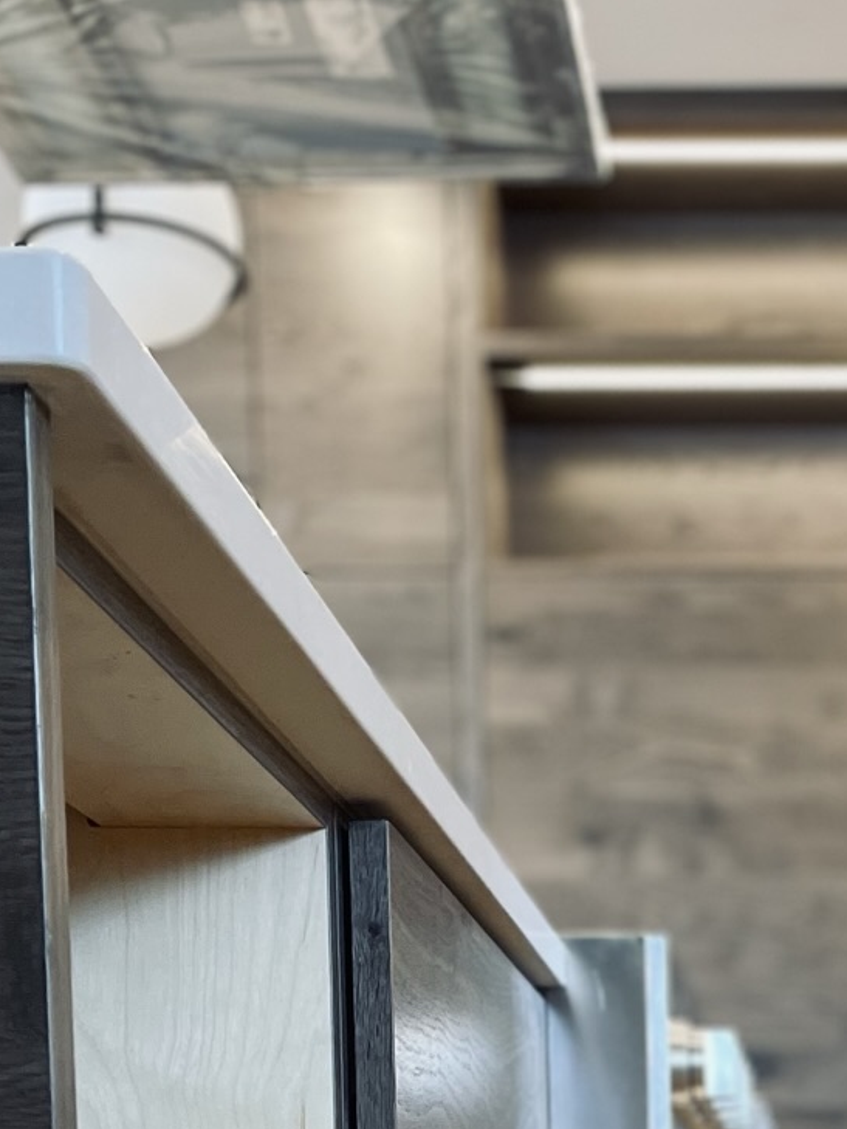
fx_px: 2381
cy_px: 1560
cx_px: 832
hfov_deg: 19.6
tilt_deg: -4.8
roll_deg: +0.6
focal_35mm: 73
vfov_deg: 23.0
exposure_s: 1/60
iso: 250
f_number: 1.6
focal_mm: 4.2
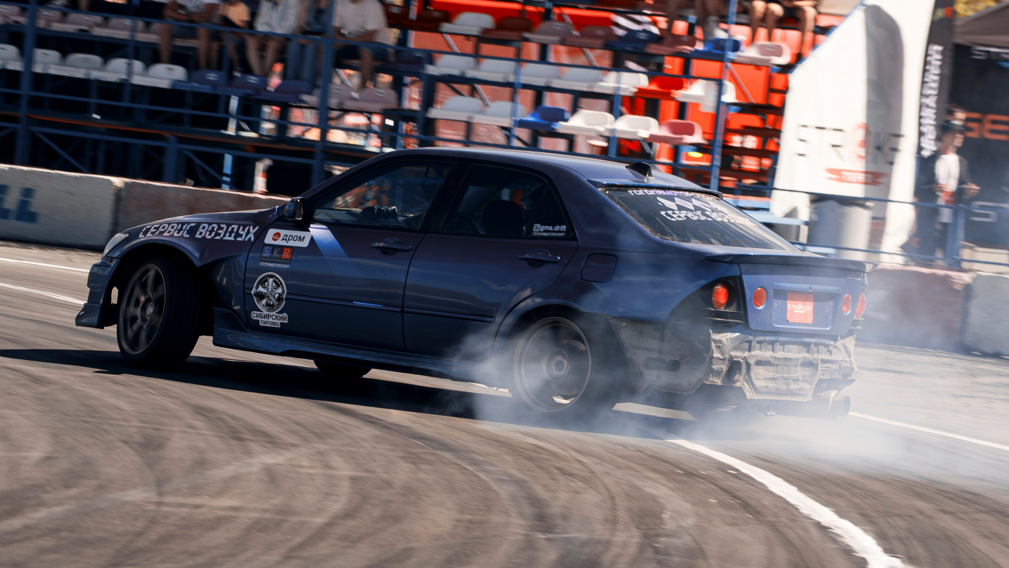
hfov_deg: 8.5
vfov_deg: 4.8
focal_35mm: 253
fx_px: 6765
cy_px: 279
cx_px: 505
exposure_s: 1/125
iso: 100
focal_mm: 150
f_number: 11
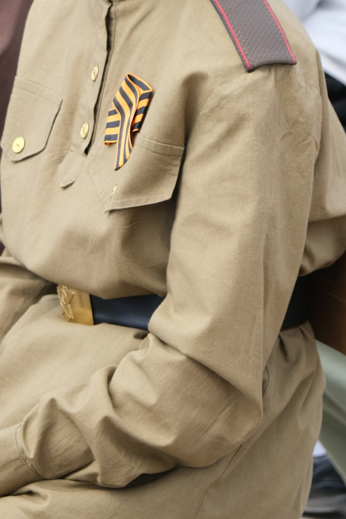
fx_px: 2624
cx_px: -45
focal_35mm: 182
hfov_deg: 7.5
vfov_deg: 11.3
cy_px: 116
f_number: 5.6
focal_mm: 52.7
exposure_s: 1/240
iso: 320
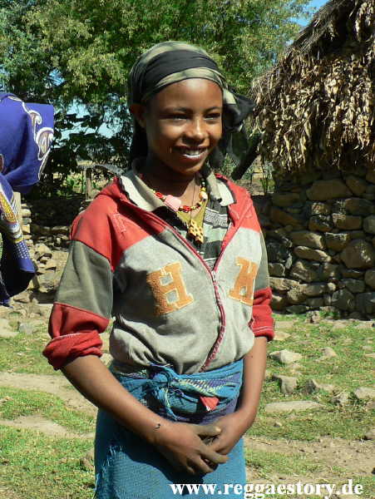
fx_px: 505
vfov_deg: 52.6
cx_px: 188
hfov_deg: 40.8
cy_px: 250
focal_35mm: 35
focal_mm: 6
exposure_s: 1/320
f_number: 4
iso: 64
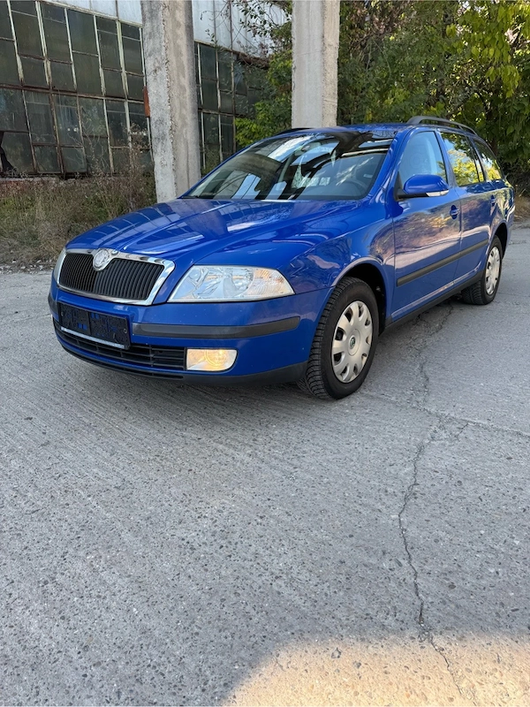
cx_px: 265
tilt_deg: -17.5
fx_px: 490
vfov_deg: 71.6
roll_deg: +2.8
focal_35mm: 24
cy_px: 354
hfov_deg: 56.8
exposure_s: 1/792
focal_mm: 6.76
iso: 80
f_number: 1.78
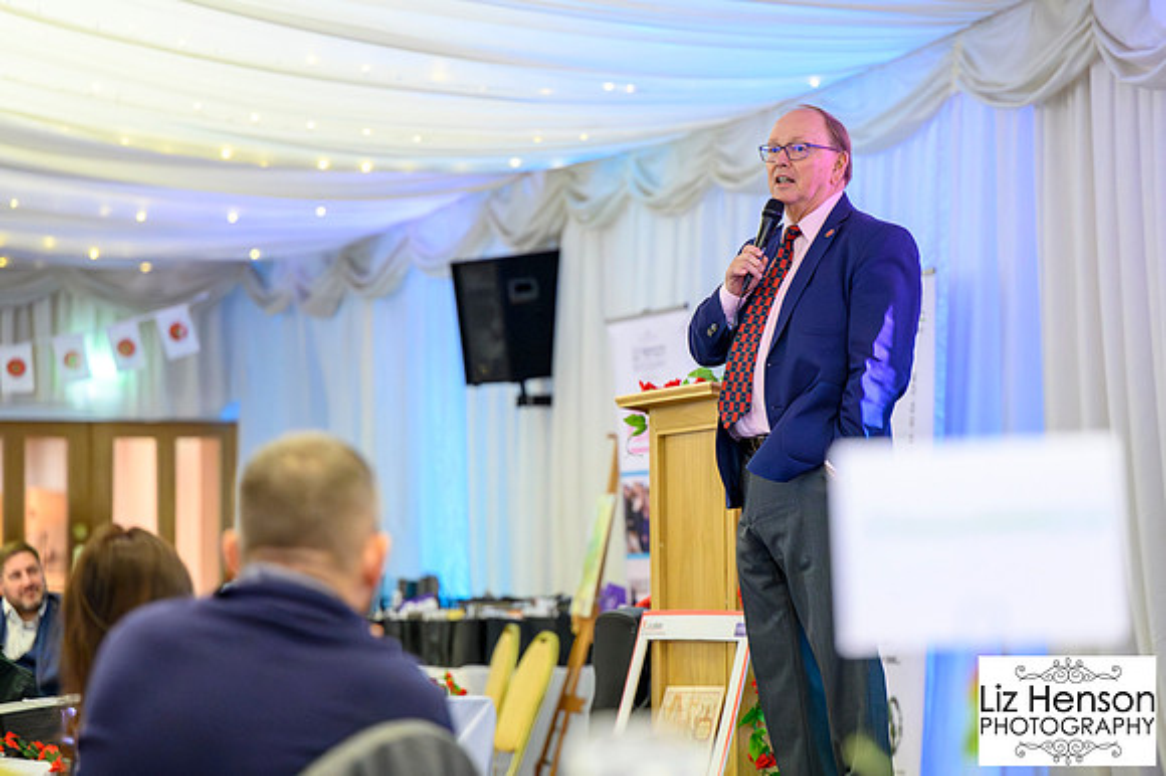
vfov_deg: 11.5
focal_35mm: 119
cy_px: 356
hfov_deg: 17.2
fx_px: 3859
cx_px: 632
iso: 12800
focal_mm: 110
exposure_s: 1/200
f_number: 2.8
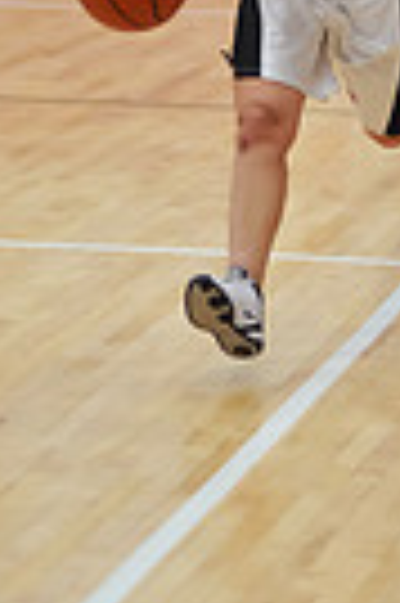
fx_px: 4779
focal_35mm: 286
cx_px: 303
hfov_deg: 4.8
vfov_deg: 7.2
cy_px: -76
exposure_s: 1/500
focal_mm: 85
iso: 900
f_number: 2
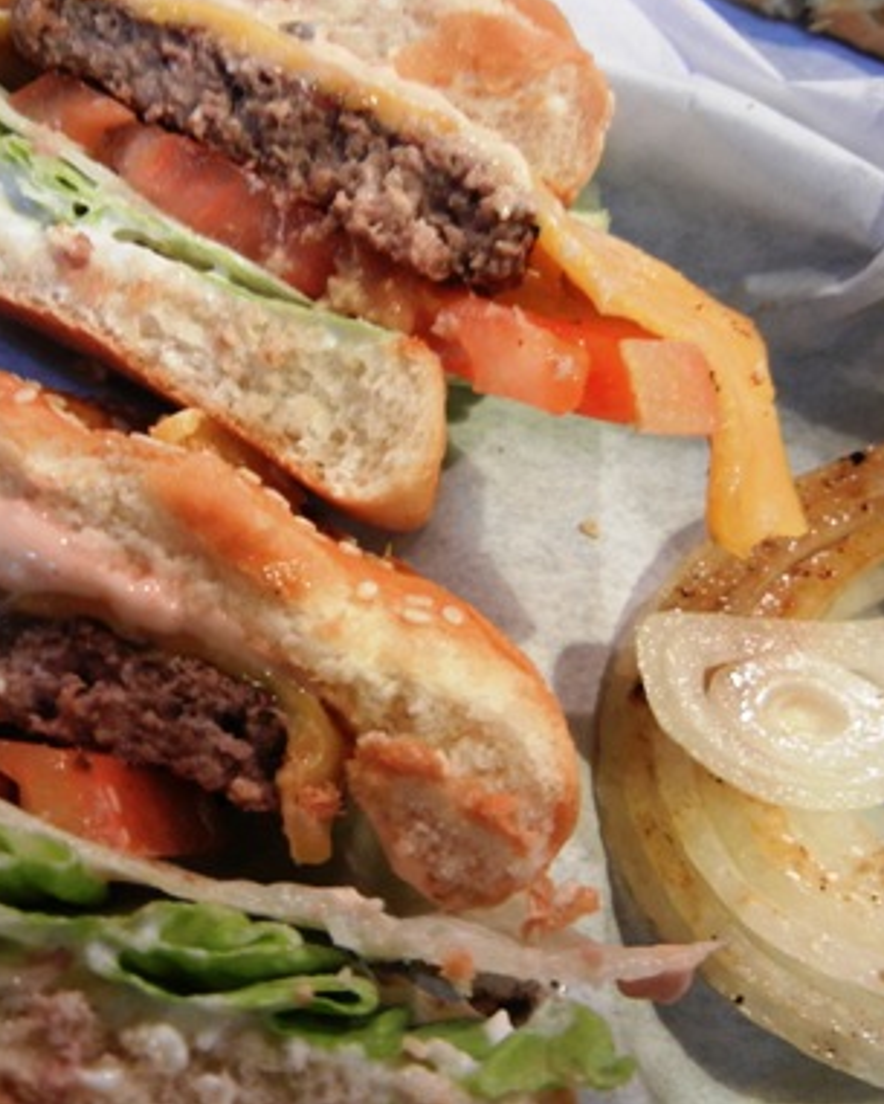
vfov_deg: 45.8
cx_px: 345
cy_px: 542
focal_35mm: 40
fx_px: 1308
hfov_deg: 37.2
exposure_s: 1/4.2
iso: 400
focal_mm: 5.4
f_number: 3.5
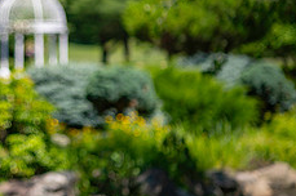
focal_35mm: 157
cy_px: 49
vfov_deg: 8.7
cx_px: -3
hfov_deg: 12.9
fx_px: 1289
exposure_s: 1/3200
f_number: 2.8
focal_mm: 62
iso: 250
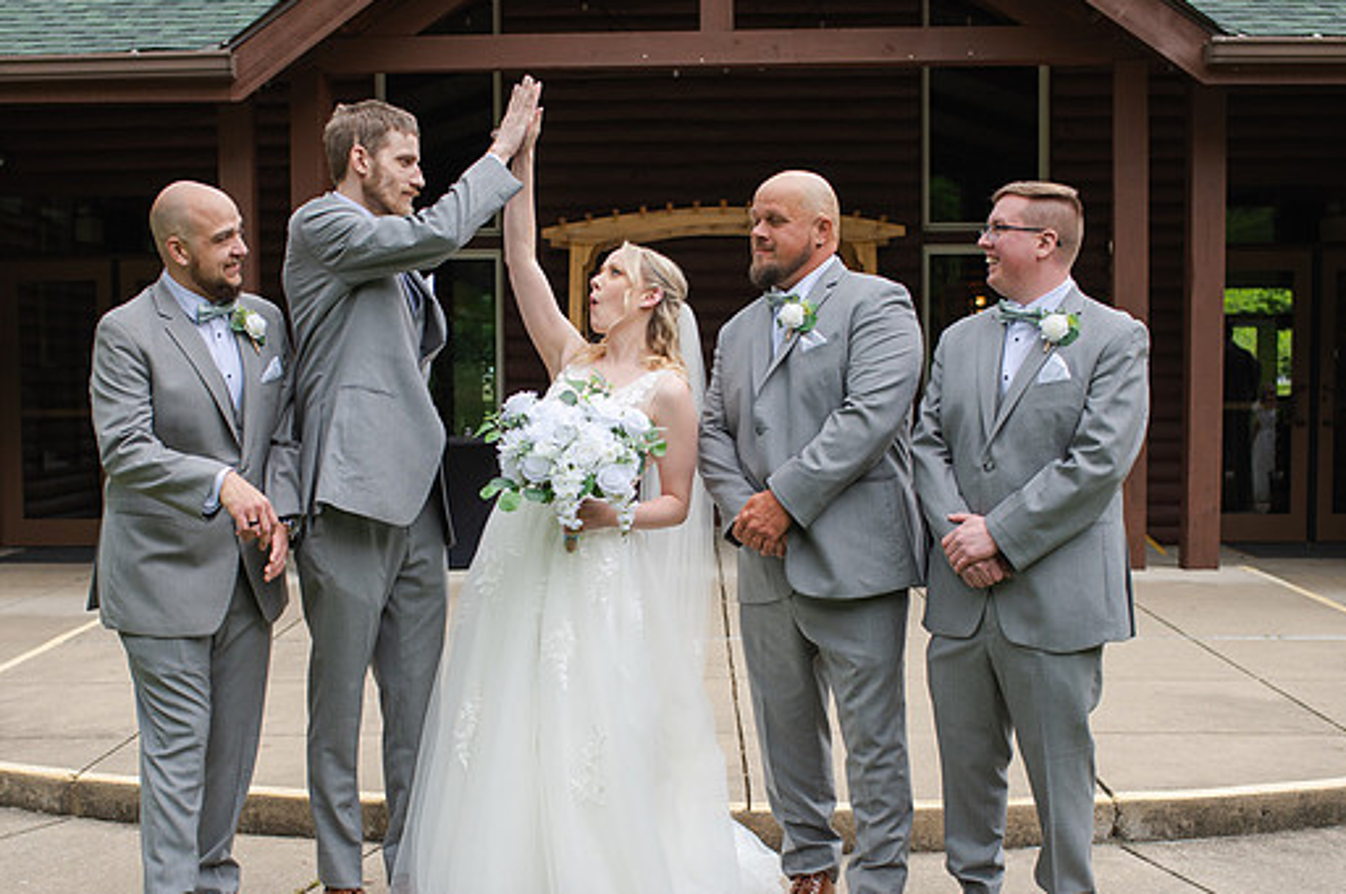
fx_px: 1905
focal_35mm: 51
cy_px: 555
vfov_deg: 26.4
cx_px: 624
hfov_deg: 38.9
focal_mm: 35
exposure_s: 1/640
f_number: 3.5
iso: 140
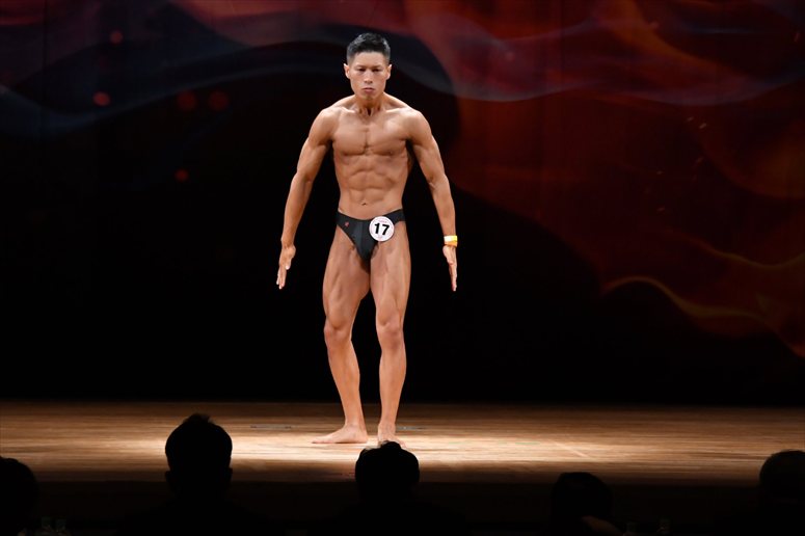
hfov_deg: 9.5
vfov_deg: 6.3
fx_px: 4850
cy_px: 268
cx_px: 402
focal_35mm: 217
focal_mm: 145
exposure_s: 1/400
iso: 3200
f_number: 5.6
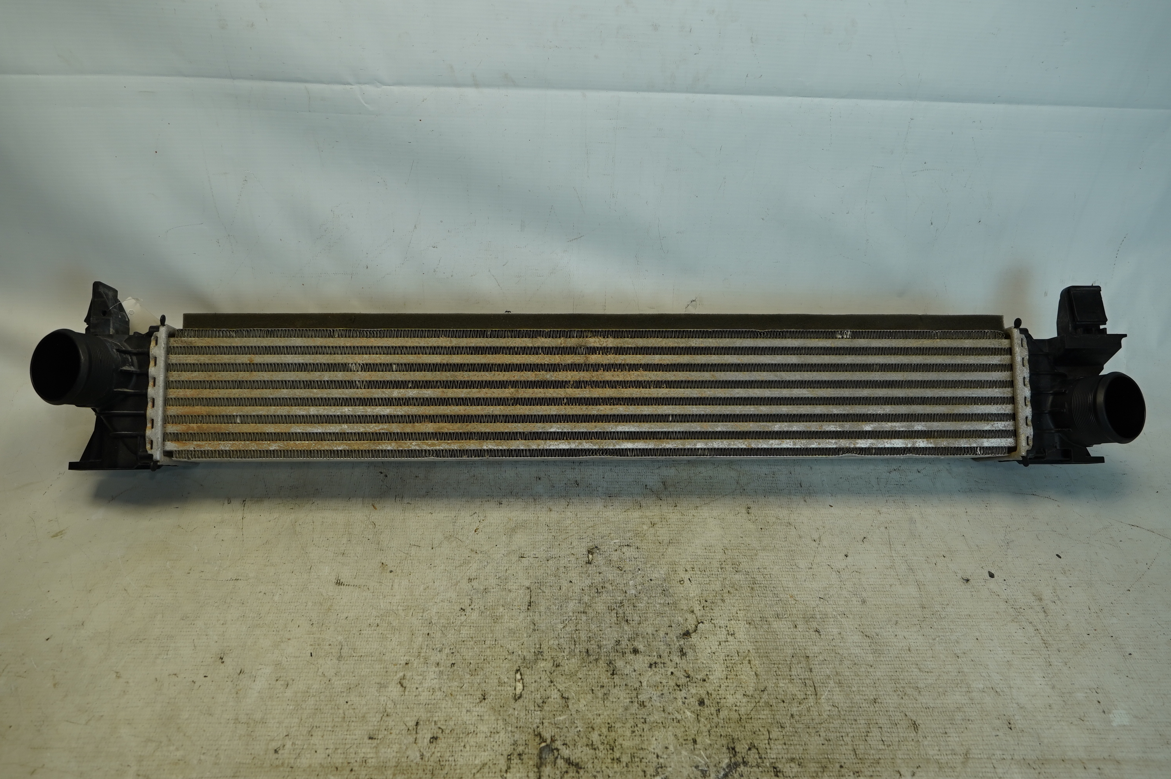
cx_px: 586
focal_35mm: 27
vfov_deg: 47.8
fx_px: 877
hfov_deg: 67.4
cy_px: 390
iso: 250
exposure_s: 1/160
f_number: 4
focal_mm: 18
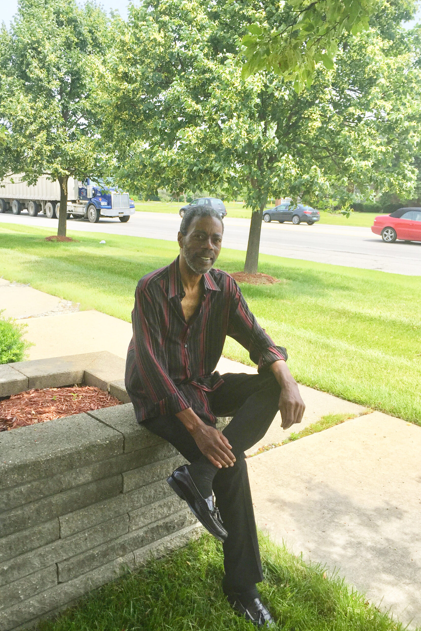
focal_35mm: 31
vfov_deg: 60.3
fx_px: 544
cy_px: 309
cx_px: 191
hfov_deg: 42.3
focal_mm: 4.15
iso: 32
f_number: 2.2
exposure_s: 1/1276
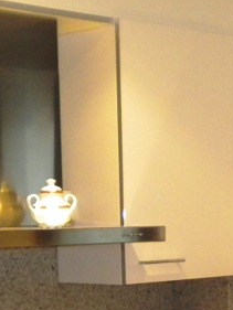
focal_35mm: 112
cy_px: 335
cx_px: 135
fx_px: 1004
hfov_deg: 13.2
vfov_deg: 17.0
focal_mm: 6.3
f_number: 3.1
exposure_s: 1/30
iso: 400
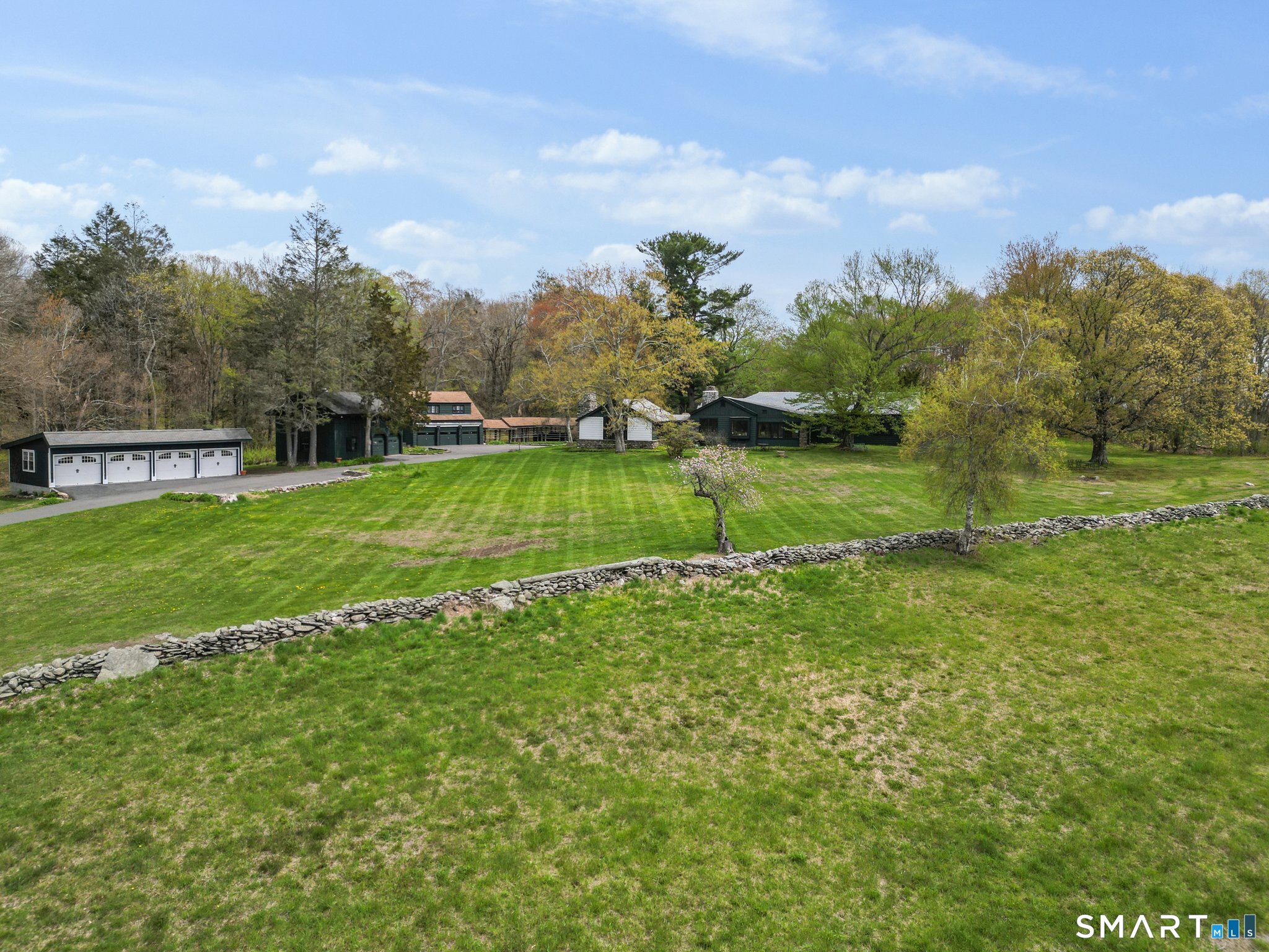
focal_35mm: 24
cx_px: 634
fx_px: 880
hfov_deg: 71.6
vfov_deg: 56.8
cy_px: 476
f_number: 1.7
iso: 120
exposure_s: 1/2500
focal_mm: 6.7
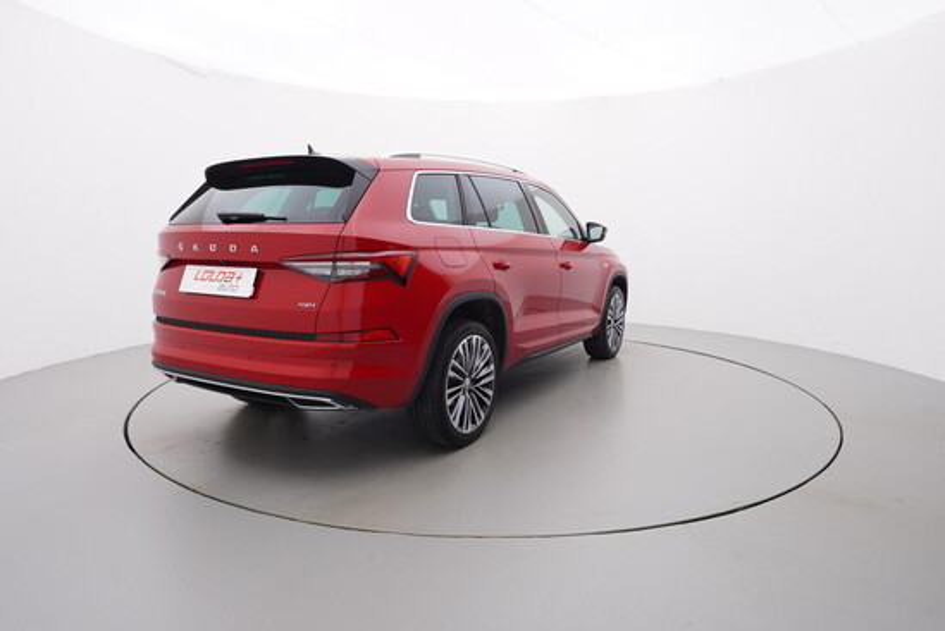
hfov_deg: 77.3
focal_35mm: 22
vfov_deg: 56.2
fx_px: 591
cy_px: 316
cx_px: 472
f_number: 5
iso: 200
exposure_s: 1/80
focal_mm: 15
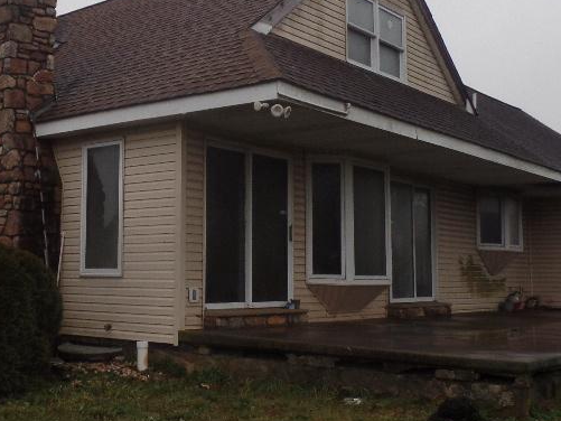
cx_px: 167
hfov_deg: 39.7
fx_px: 762
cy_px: 166
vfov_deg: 30.8
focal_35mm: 47
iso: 160
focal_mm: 4.1
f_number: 2.8
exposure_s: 1/30
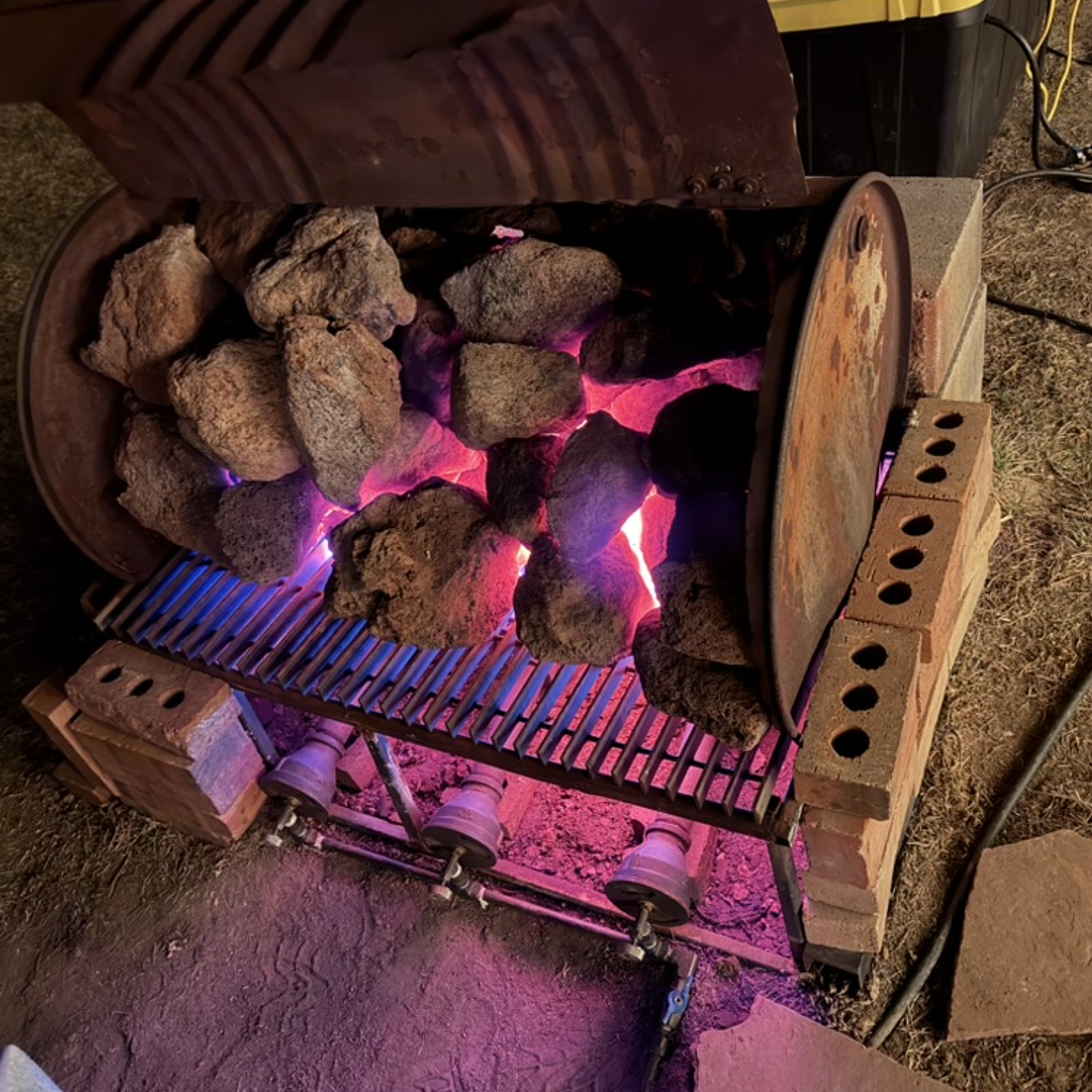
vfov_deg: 55.6
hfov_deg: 55.5
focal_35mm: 29
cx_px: 615
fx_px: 1035
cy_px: 539
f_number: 1.78
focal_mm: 6.76
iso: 2000
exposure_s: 1/9
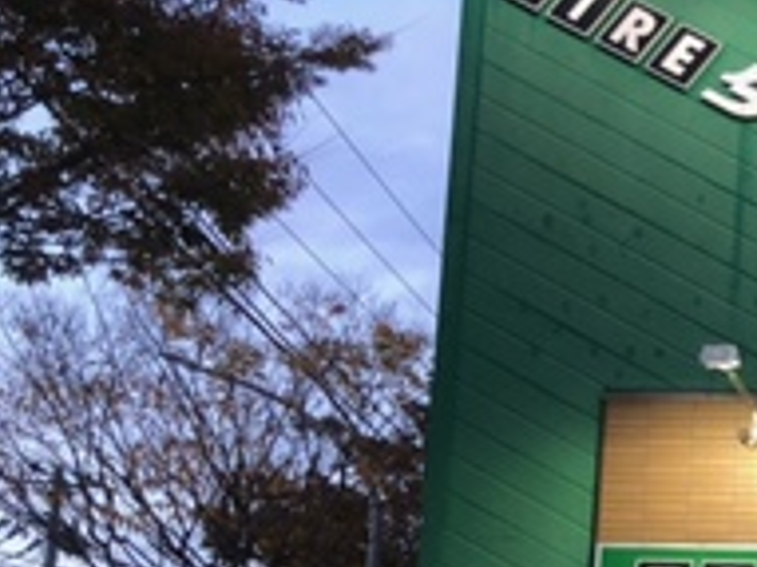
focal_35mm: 94
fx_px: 2054
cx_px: 1126
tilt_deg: +7.2
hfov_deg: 18.5
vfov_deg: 15.0
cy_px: 741
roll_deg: -0.8
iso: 40
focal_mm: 3.99
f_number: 1.8
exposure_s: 1/25
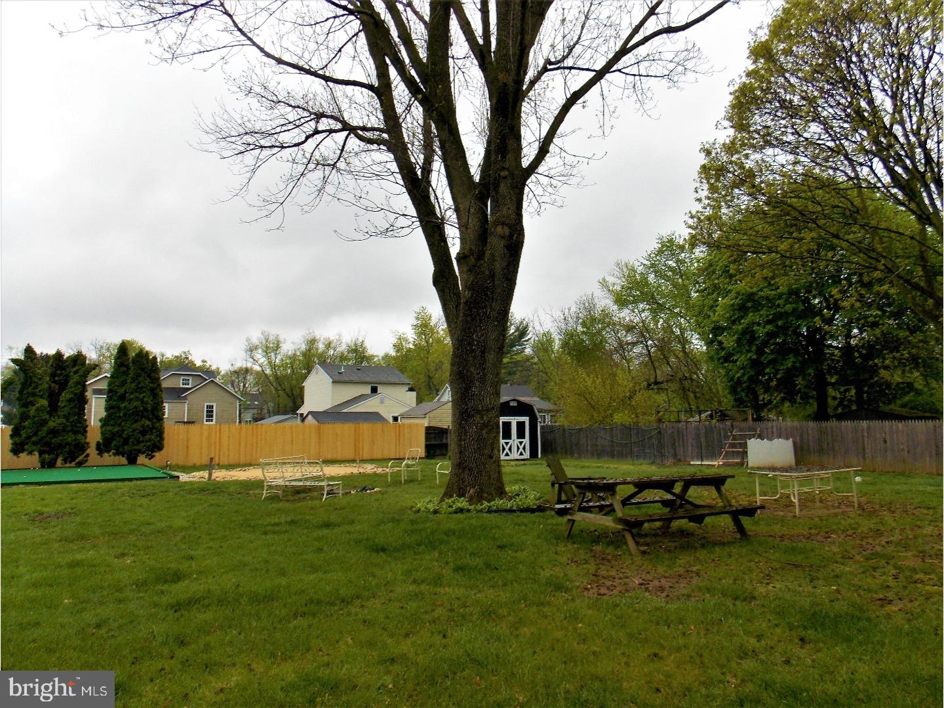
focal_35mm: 23
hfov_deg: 73.9
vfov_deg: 58.9
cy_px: 354
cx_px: 472
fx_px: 627
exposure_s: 1/320
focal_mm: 4
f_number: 3.1
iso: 80
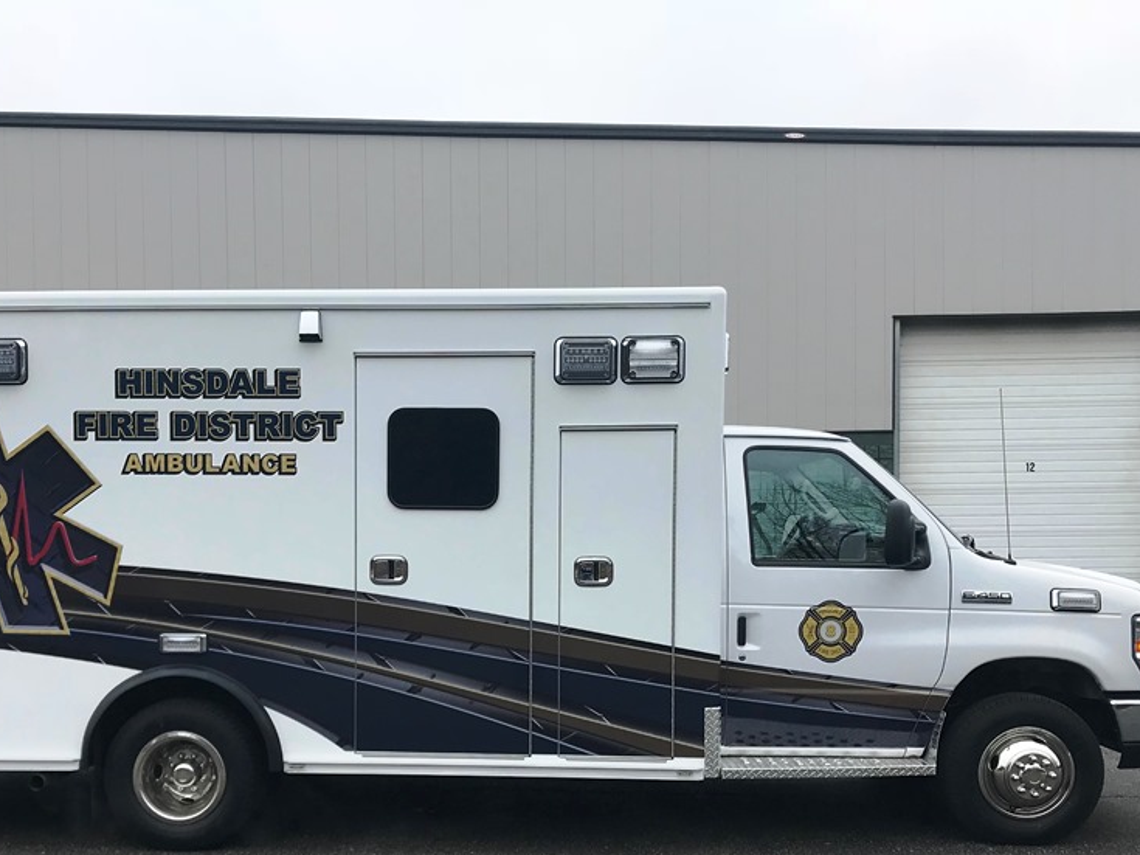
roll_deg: +0.4
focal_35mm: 39
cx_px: 450
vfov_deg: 36.3
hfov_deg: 47.6
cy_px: 593
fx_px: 1284
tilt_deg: +0.3
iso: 20
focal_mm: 3.99
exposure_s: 1/921
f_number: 1.8
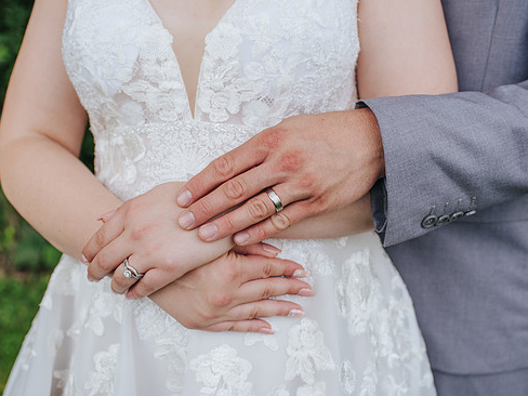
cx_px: 259
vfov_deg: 36.0
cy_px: 197
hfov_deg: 46.8
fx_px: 610
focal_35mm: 40
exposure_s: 1/320
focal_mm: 35
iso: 100
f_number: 3.2
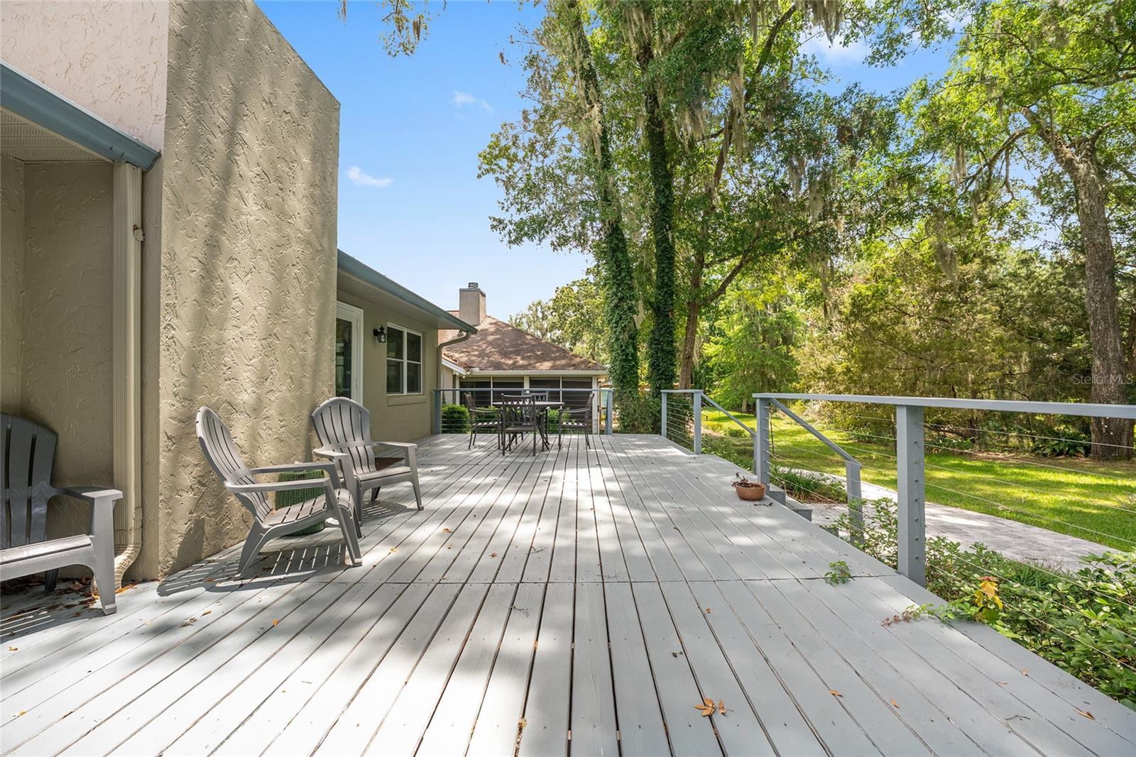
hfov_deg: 104.3
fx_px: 442
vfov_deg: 81.2
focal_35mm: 14
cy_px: 378
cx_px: 568
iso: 500
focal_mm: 14
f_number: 8
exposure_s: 1/160
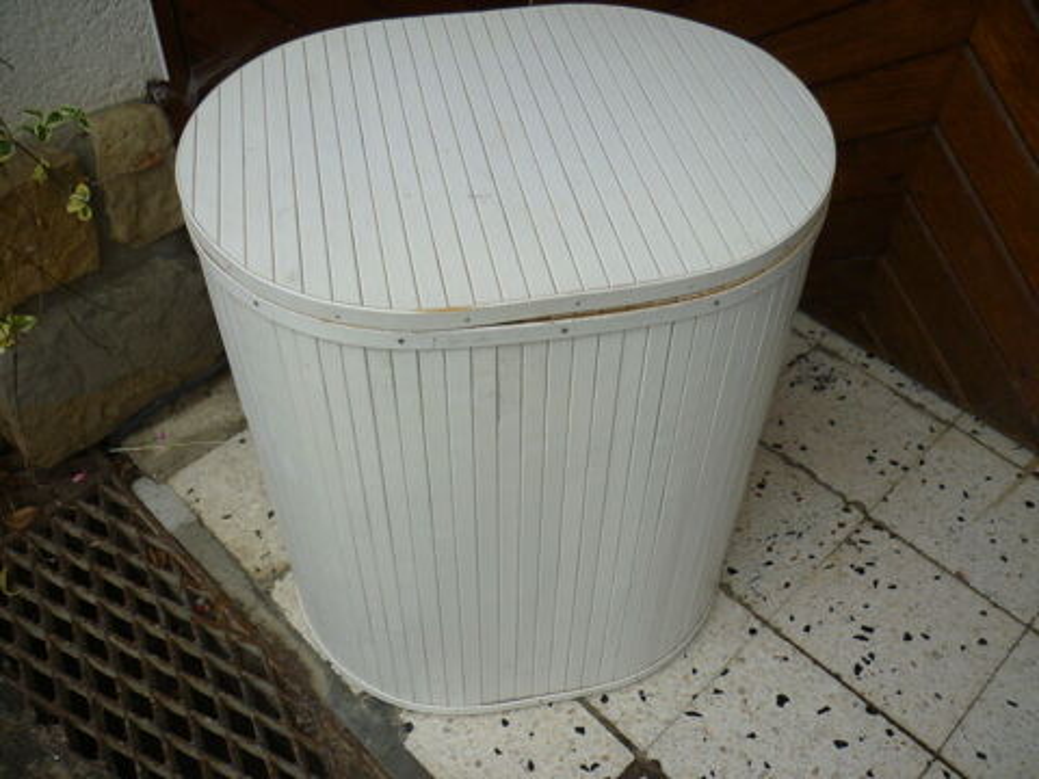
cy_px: 390
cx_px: 520
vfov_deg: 45.4
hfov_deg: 58.4
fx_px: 930
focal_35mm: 31
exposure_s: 1/250
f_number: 2.8
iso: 80
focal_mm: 5.5
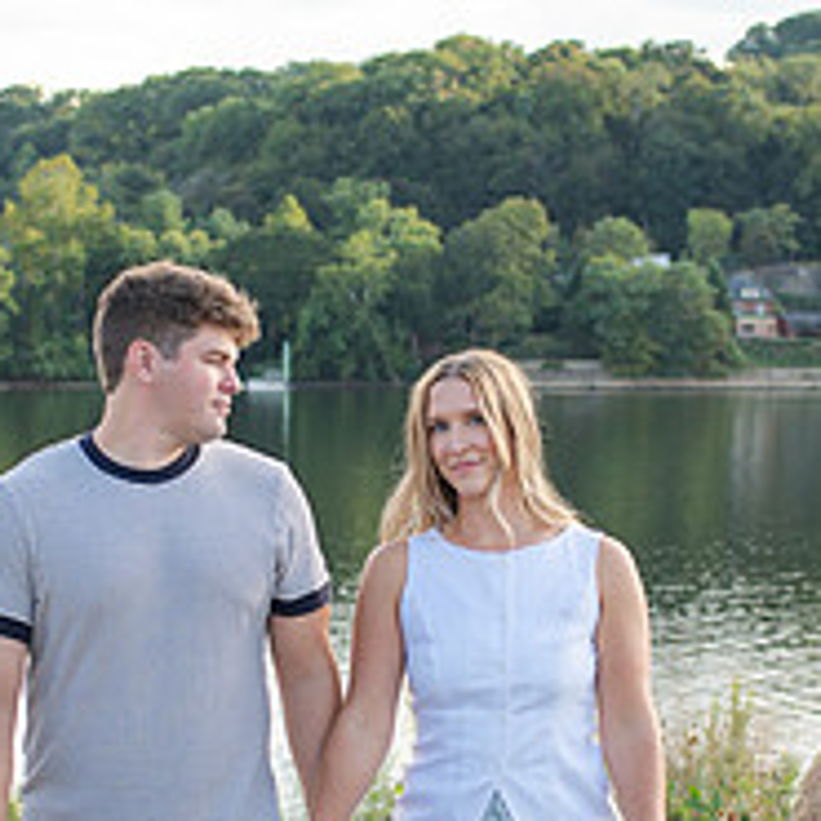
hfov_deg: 17.4
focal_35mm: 100
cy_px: 609
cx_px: 331
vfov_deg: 17.3
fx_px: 2683
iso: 100
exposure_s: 1/500
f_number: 3.2
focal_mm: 35
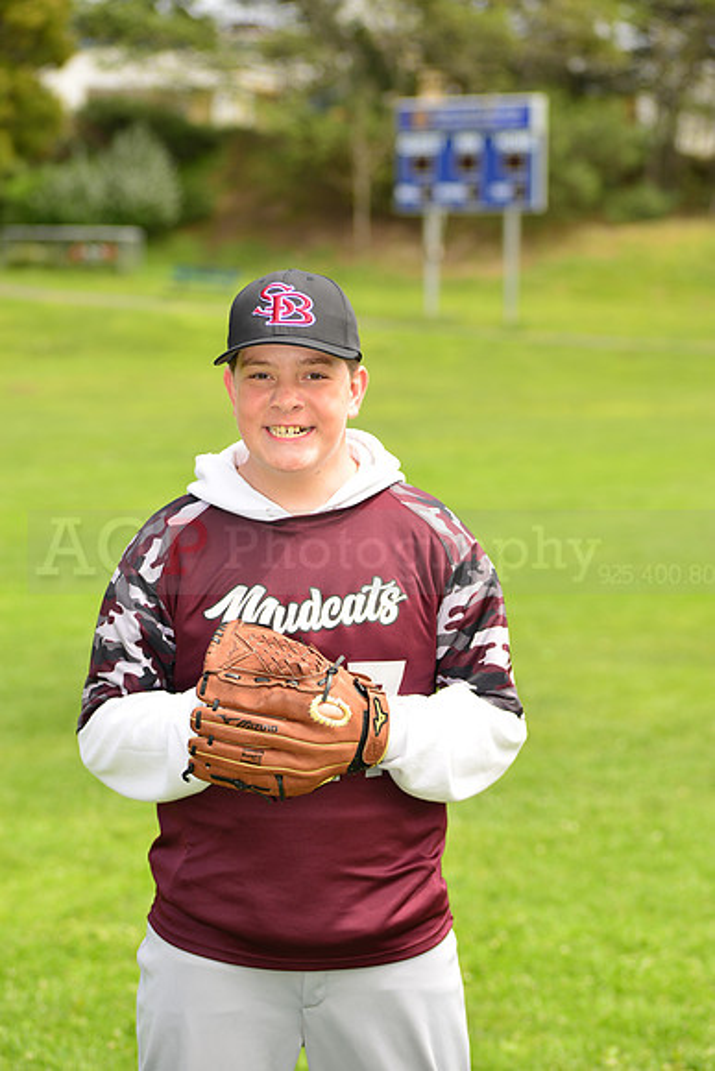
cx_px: 358
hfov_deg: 12.5
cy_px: 536
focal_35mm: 110
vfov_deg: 18.6
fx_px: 3275
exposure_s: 1/250
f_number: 5
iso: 100
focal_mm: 110
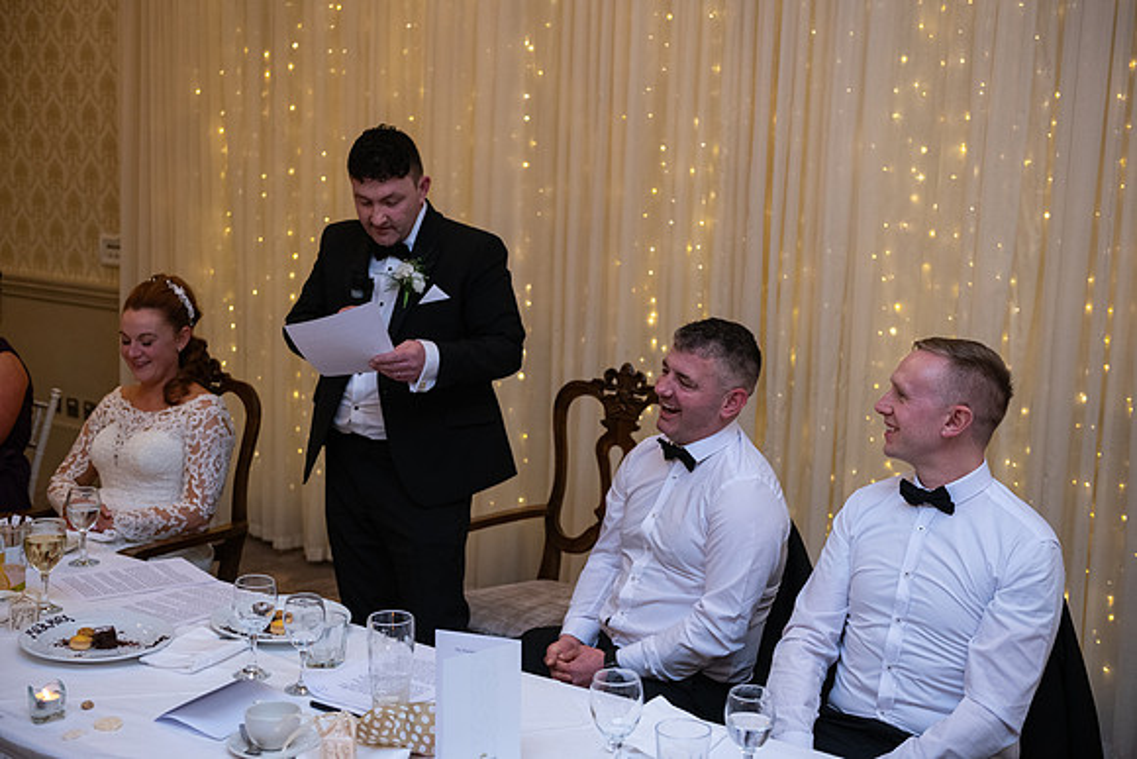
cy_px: 380
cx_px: 568
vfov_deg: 28.1
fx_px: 1516
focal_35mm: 48
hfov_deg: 41.1
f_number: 3.5
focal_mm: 48
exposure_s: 1/160
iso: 1000
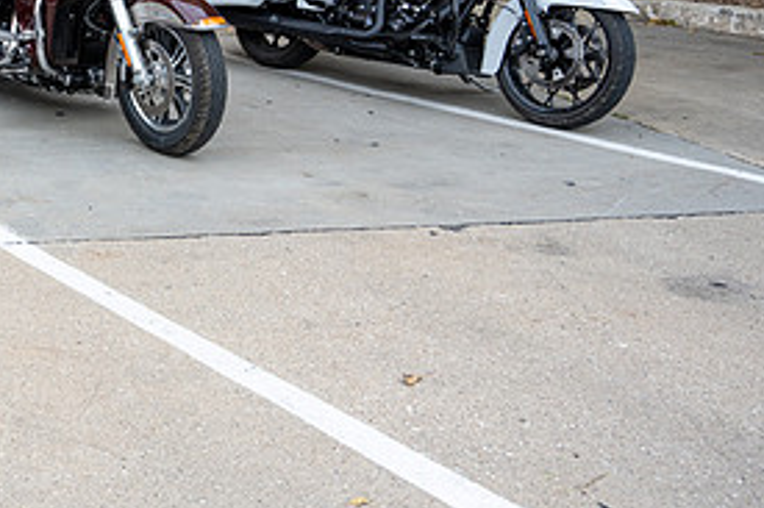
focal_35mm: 58
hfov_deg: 32.1
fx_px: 1230
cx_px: 17
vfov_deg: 22.3
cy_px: -18
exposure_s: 1/200
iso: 320
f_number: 4.5
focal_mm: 27.5
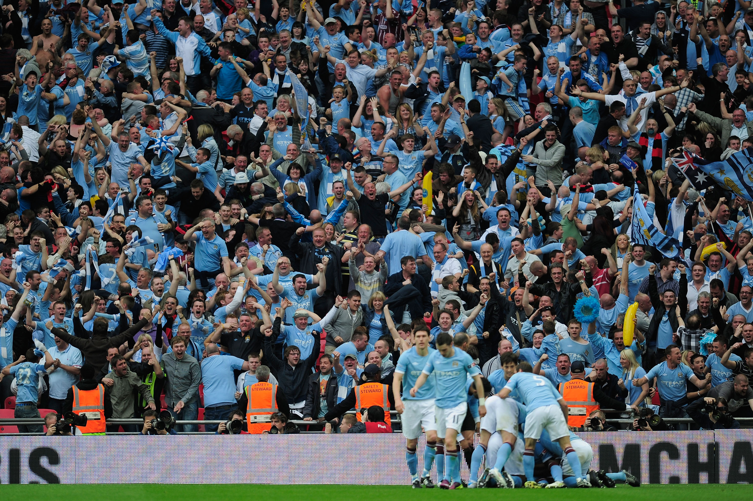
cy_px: 250
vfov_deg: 3.4
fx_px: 8363
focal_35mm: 400
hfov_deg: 5.2
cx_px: 376
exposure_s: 1/800
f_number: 2.8
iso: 500
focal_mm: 400
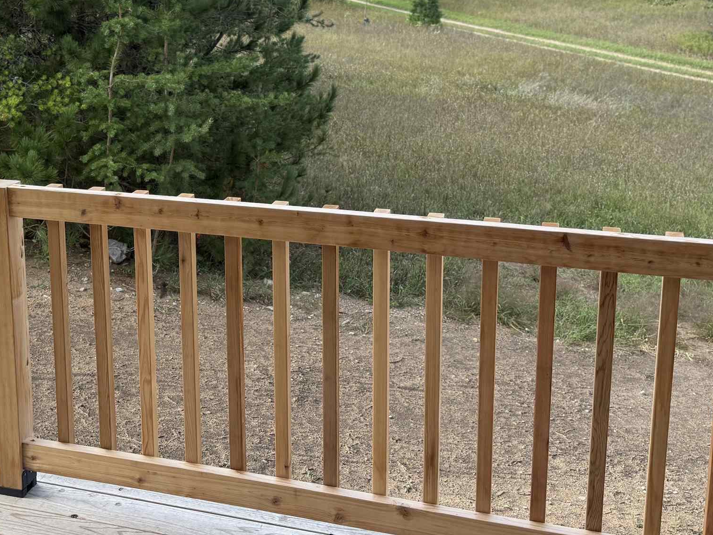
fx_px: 1009
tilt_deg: -10.5
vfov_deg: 29.2
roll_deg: +0.3
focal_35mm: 49
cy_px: 140
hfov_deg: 38.4
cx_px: 223
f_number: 1.78
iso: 100
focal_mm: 6.76
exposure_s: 1/1618
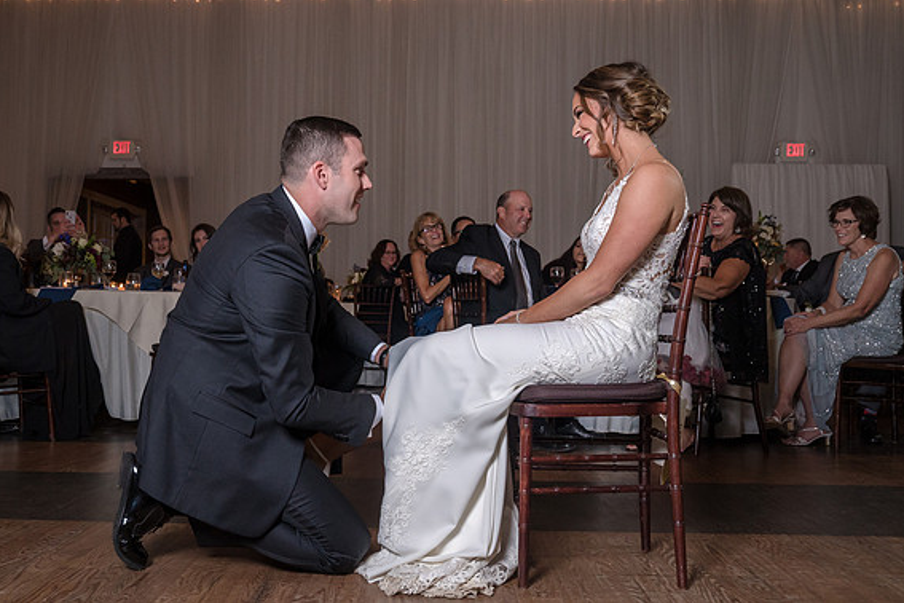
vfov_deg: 34.2
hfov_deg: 49.4
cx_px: 389
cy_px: 290
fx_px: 979
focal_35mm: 39
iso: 2000
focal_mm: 31
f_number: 5.6
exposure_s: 1/100
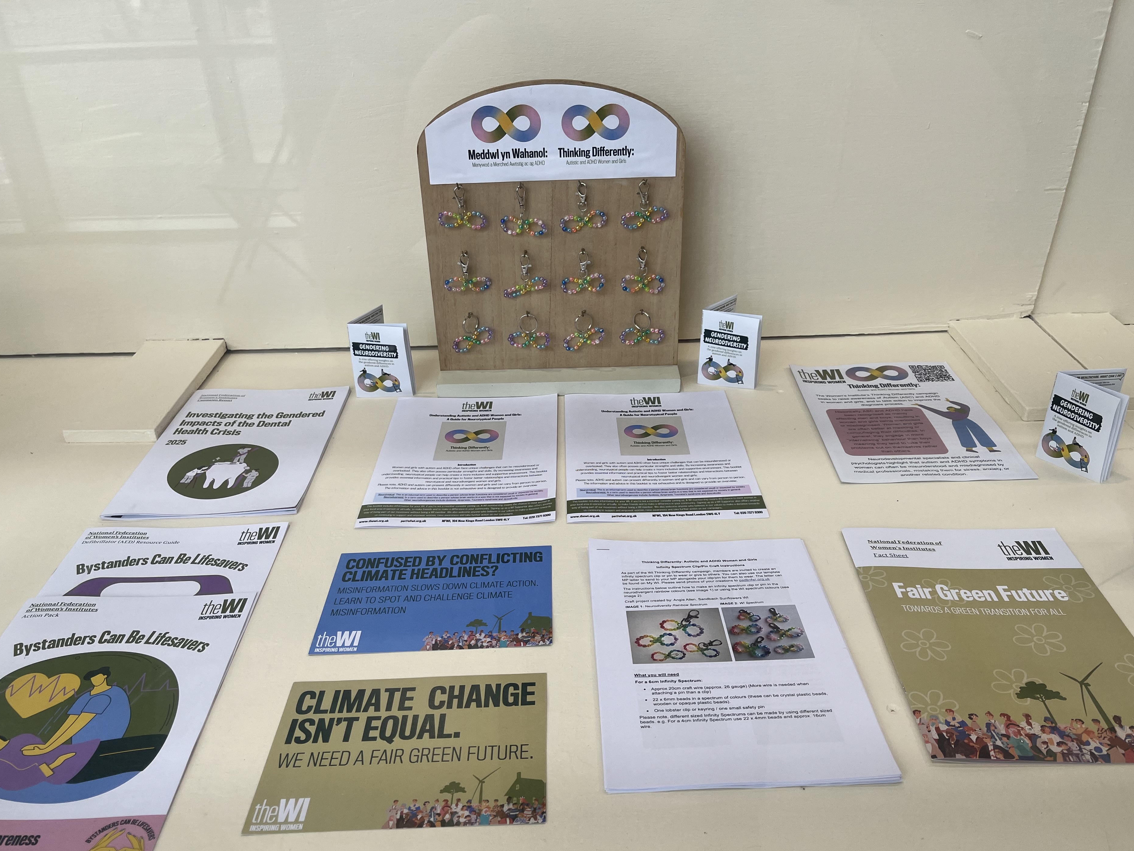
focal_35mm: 28
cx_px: 568
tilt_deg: -31.7
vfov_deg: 49.7
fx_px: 917
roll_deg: +1.6
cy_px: 456
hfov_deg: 63.4
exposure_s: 1/299
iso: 50
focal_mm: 5.1
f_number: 1.6
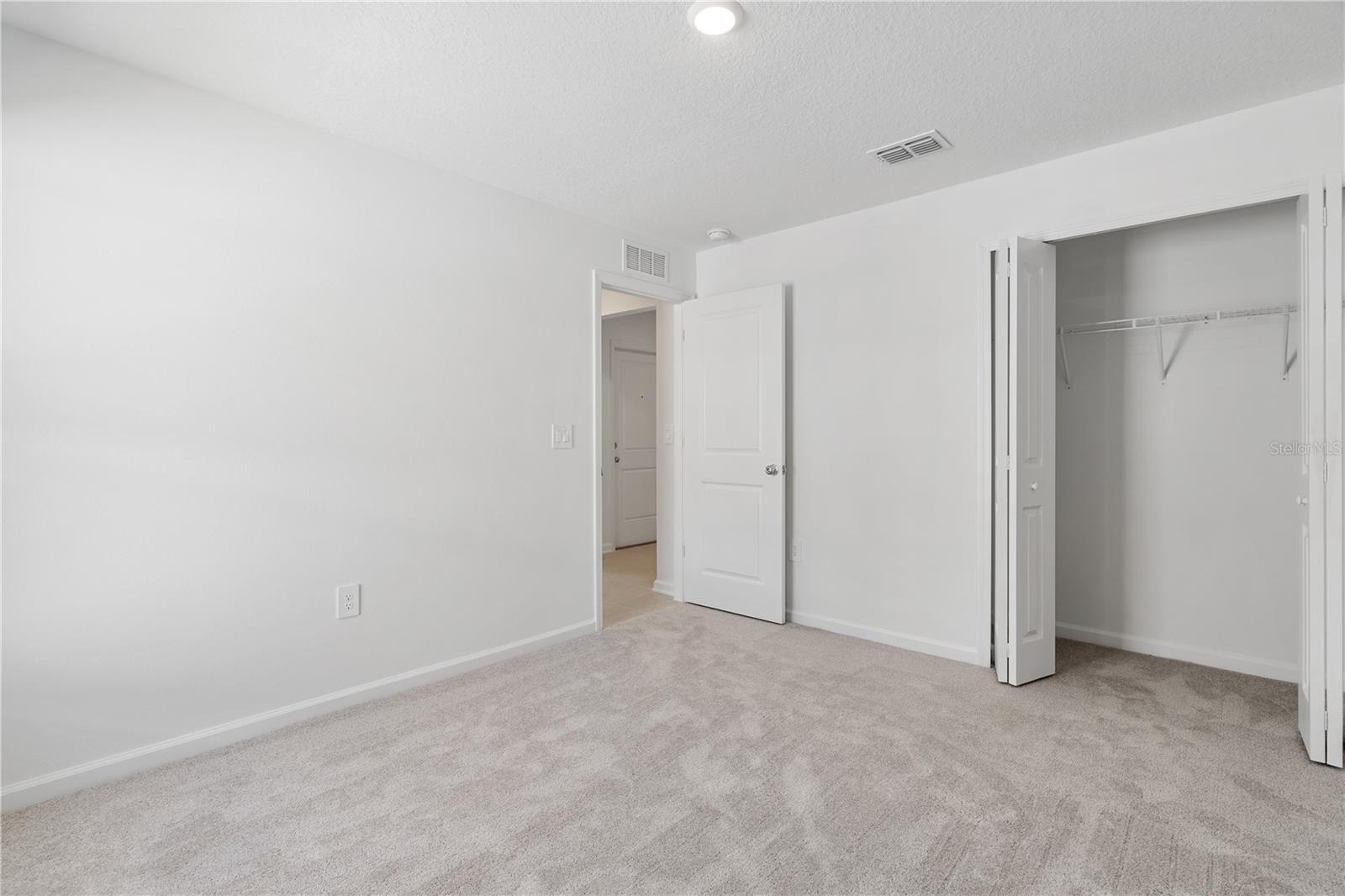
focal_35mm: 16
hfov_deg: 96.7
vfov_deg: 73.7
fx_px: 598
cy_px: 448
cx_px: 672
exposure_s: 1
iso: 100
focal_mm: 16
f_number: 9
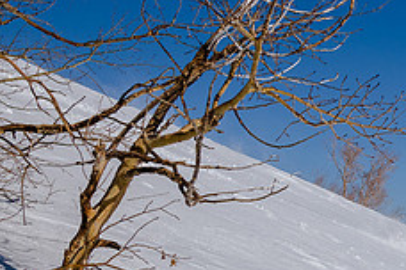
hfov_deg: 17.7
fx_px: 1218
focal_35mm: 108
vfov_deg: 12.7
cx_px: 530
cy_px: 180
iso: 200
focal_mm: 35
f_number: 9
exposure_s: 1/2500
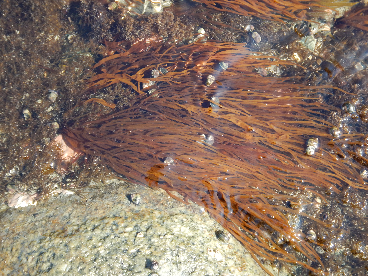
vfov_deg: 18.9
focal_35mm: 78
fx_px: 829
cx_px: 184
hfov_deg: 25.0
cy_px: 138
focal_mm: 14.1
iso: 125
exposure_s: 1/100
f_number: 4.6
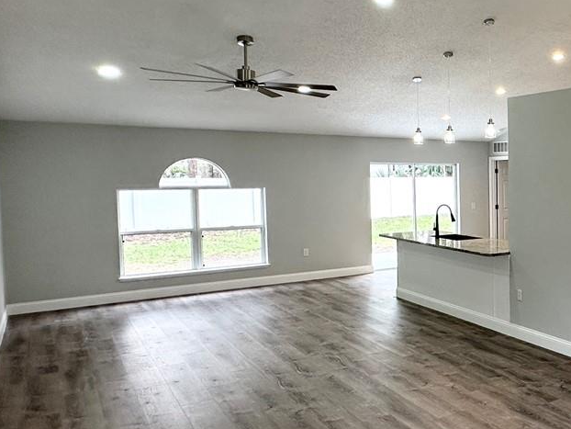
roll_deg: +0.2
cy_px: 209
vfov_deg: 39.7
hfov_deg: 43.3
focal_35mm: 36
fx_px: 594
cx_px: 583
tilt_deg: -3.2
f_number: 2.2
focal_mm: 2.22
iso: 125
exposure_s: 1/120
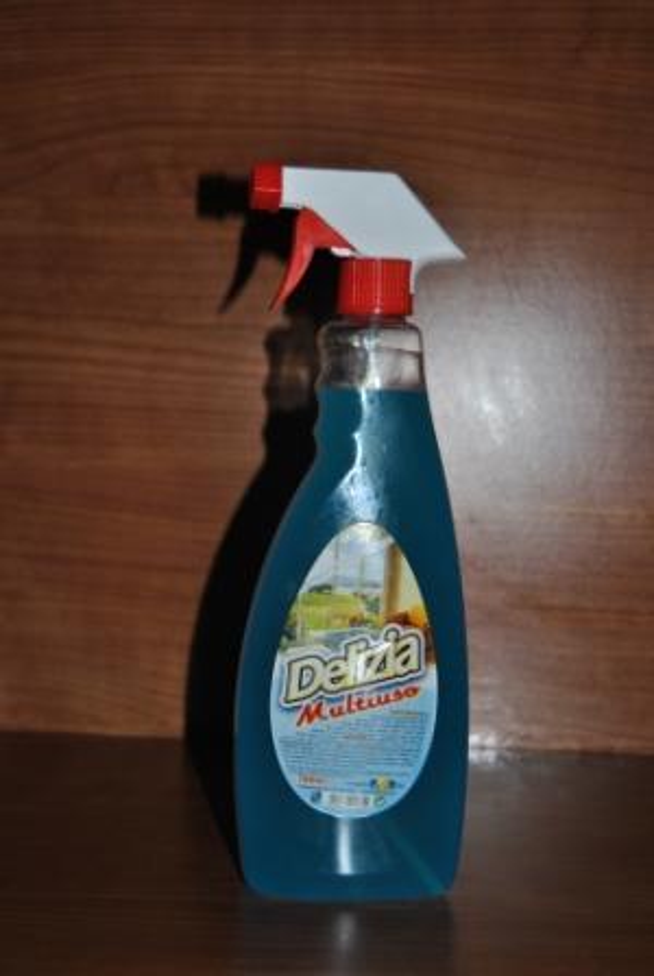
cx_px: 327
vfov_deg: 35.0
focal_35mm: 57
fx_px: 1548
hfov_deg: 23.9
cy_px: 488
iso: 200
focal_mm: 38
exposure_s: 1/60
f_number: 4.8
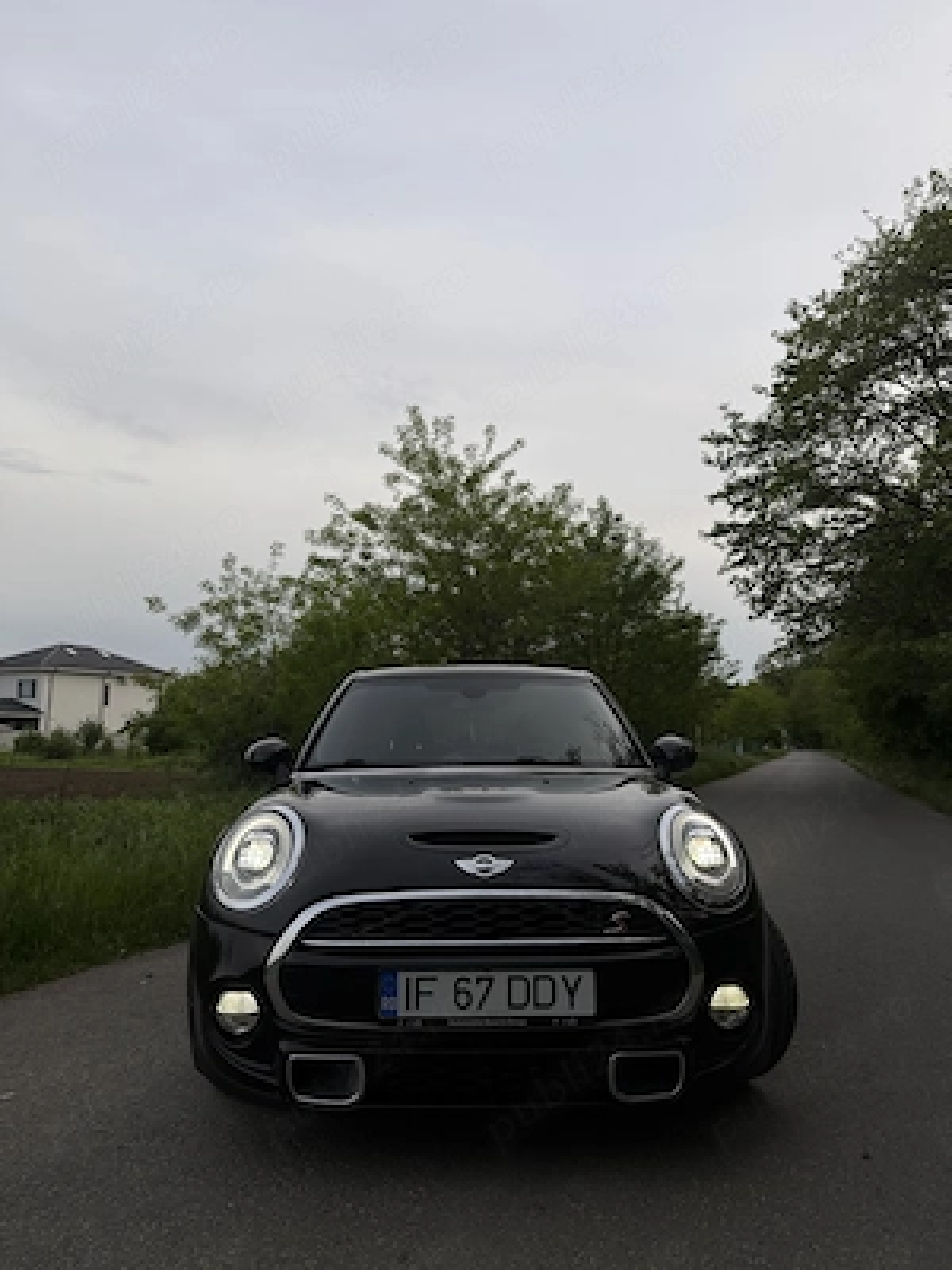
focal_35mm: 24
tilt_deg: +8.3
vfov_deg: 71.6
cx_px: 476
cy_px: 635
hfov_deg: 56.8
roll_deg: -1.1
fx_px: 880
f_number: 1.78
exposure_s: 1/1018
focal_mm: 6.76
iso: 125
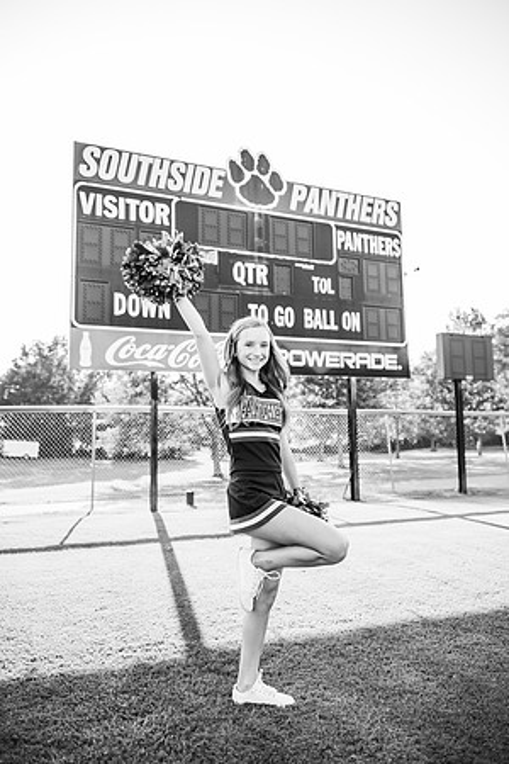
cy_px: 382
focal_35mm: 24
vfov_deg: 73.7
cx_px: 254
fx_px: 509
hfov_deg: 53.1
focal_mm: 24
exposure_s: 1/800
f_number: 2.8
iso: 200
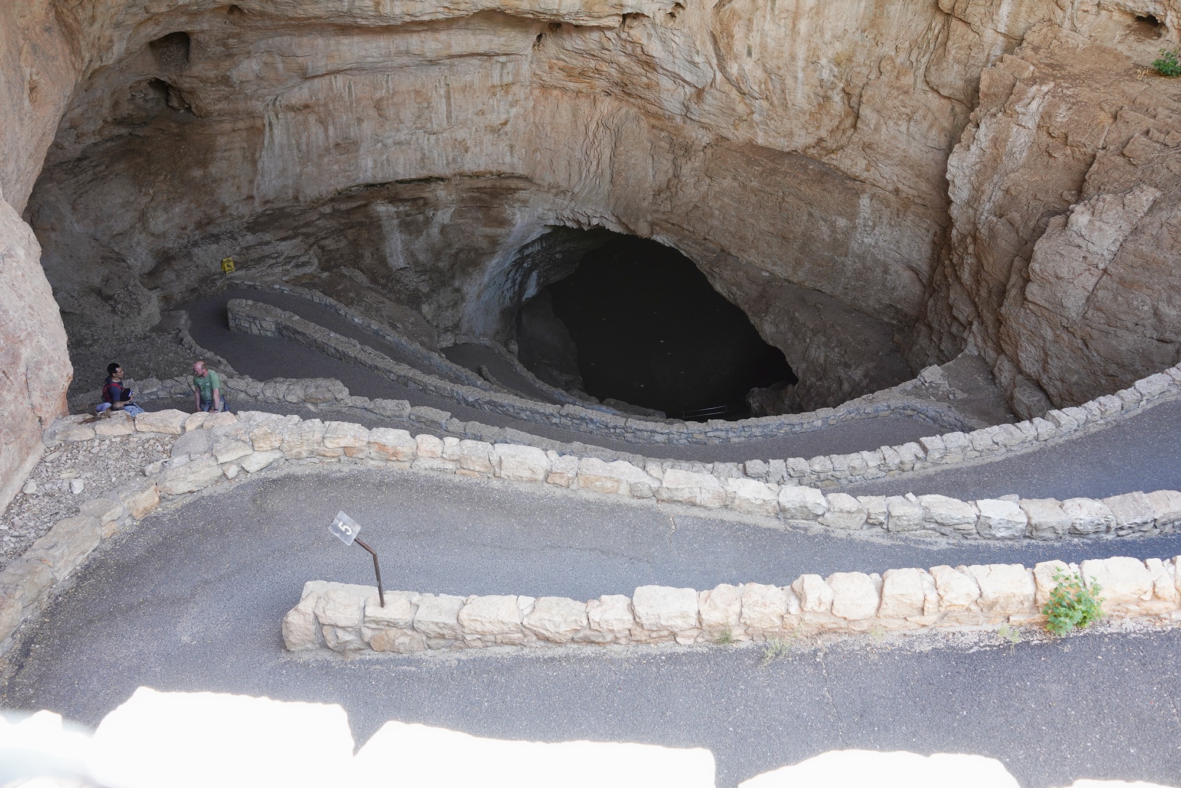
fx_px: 919
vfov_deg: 46.4
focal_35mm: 28
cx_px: 590
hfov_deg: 65.5
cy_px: 394
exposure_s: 1/100
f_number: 5.6
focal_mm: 28
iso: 400
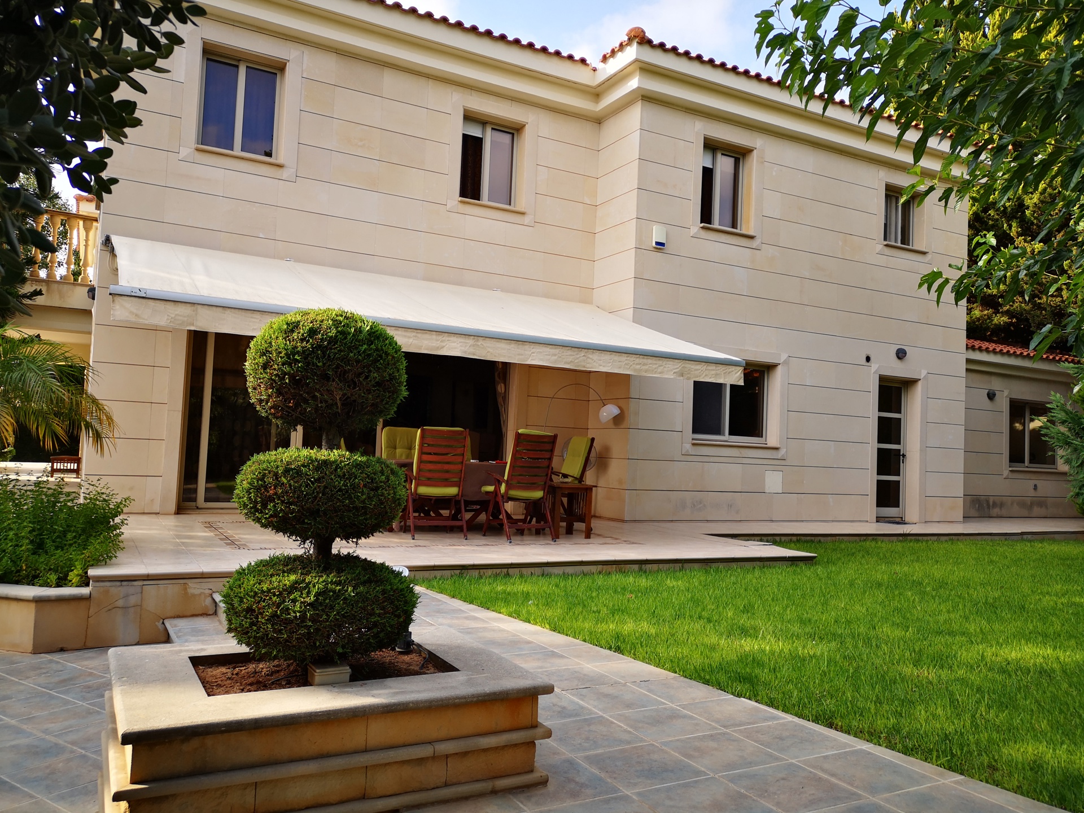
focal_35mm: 27
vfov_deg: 51.4
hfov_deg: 65.3
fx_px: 846
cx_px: 542
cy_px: 406
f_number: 1.8
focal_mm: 3.95
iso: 50
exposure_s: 1/789
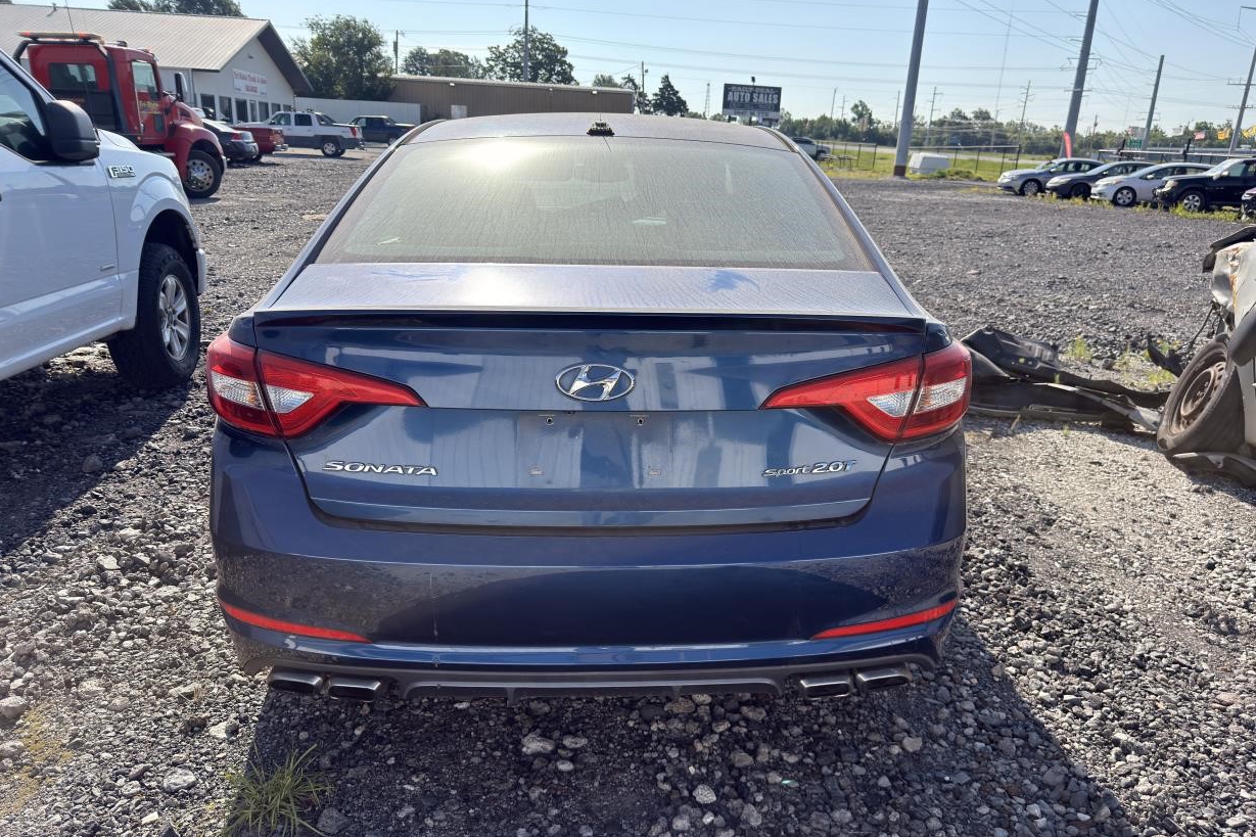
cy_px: 455
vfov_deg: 49.5
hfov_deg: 69.4
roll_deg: -3.3
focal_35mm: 26
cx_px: 651
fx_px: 907
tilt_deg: -19.5
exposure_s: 1/4016
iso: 100
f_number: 1.78
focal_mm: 6.76
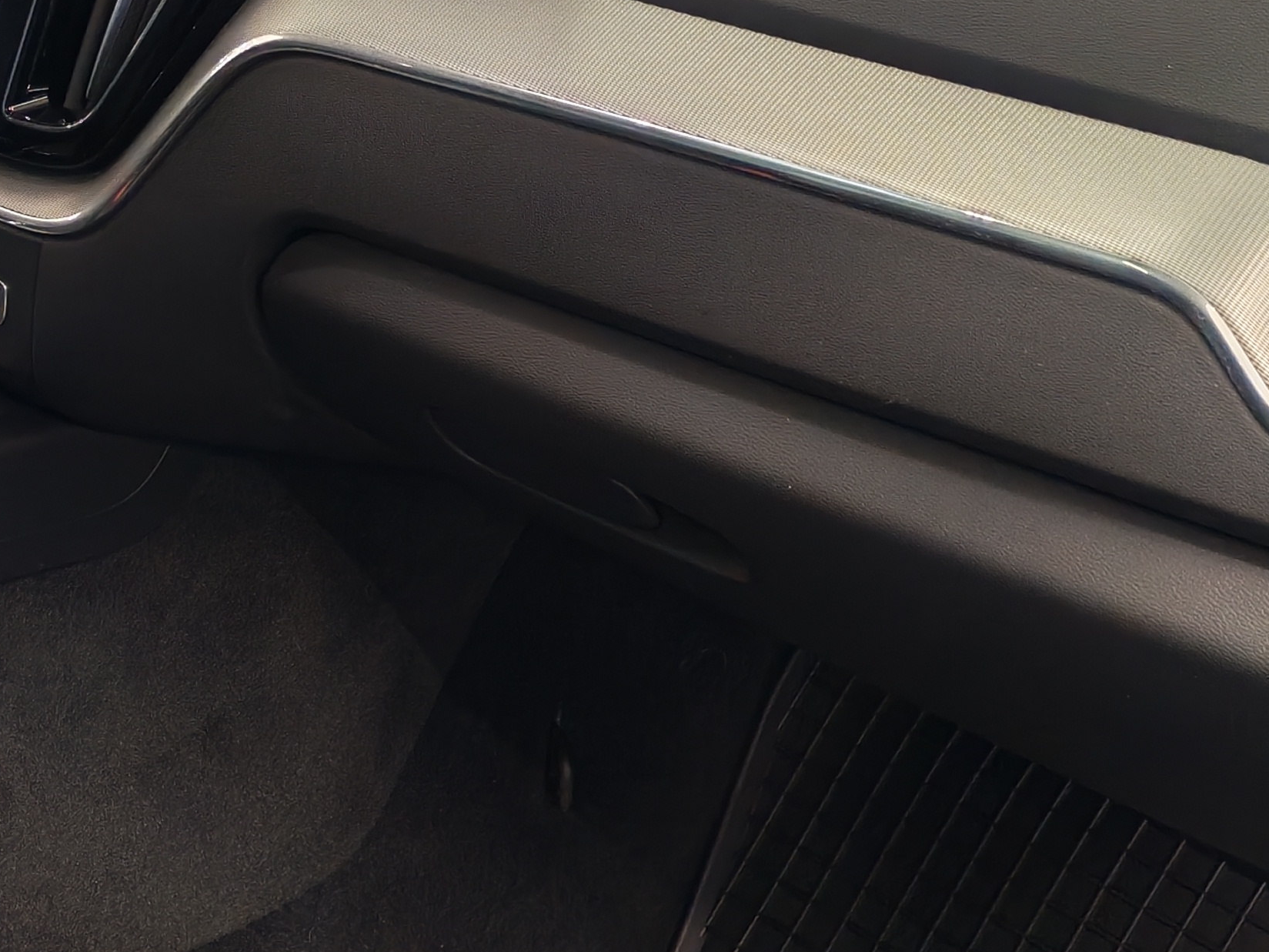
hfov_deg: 24.0
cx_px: -61
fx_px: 2823
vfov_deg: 19.1
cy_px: 329
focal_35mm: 77
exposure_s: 1/50
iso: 847
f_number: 1.9
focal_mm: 6.12
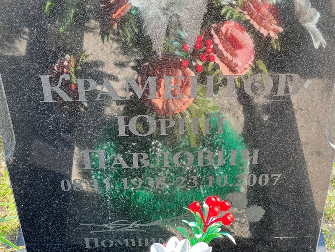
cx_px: 168
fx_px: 745
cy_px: 126
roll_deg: +2.0
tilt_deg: -44.6
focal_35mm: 77
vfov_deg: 19.1
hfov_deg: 25.3
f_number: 2.8
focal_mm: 9
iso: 50
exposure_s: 1/99
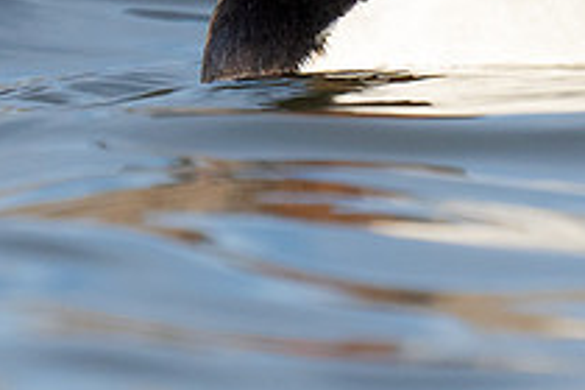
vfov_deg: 0.5
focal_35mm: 2907
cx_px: 326
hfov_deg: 0.7
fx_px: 47235
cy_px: -16
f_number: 7.1
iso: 2000
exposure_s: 1/4000
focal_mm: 600
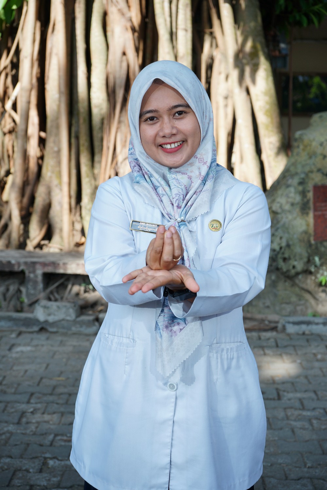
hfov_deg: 22.6
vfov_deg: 33.4
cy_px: 245
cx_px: 164
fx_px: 817
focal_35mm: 60
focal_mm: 60
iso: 160
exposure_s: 1/160
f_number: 6.3
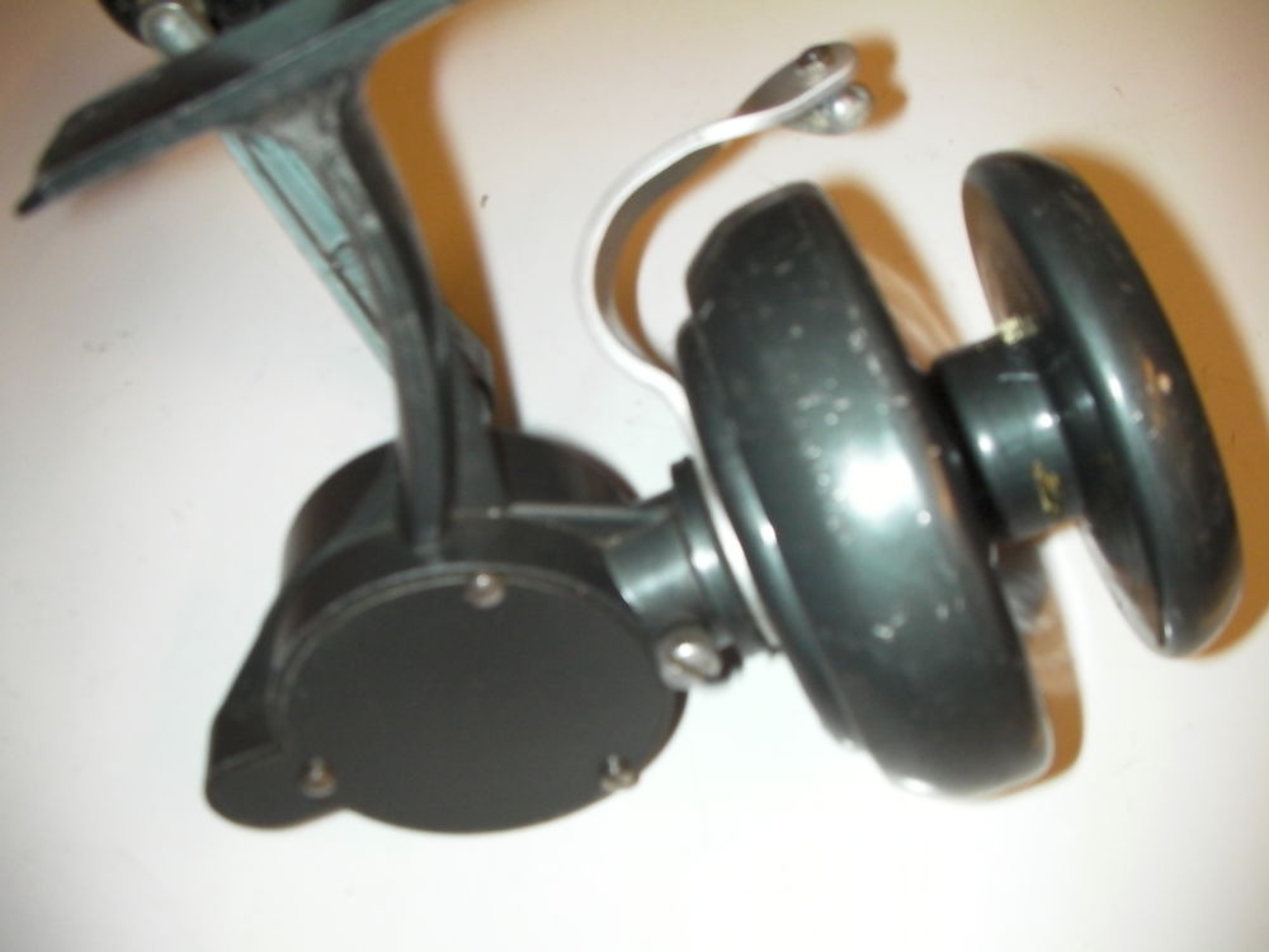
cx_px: 634
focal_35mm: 38
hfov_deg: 49.0
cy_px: 476
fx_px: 1393
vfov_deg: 37.7
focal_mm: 6.3
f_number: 3.5
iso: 200
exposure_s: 1/30
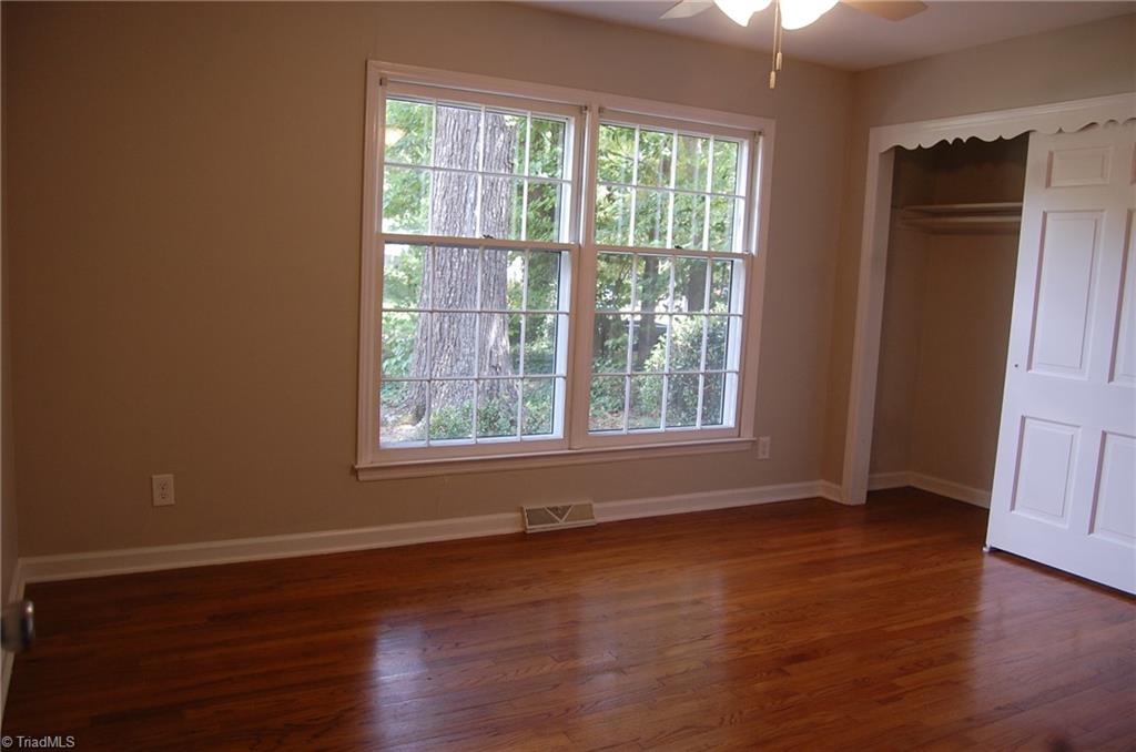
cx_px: 568
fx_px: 850
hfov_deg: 67.5
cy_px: 376
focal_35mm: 27
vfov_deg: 47.7
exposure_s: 1/60
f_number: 4
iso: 400
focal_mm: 18
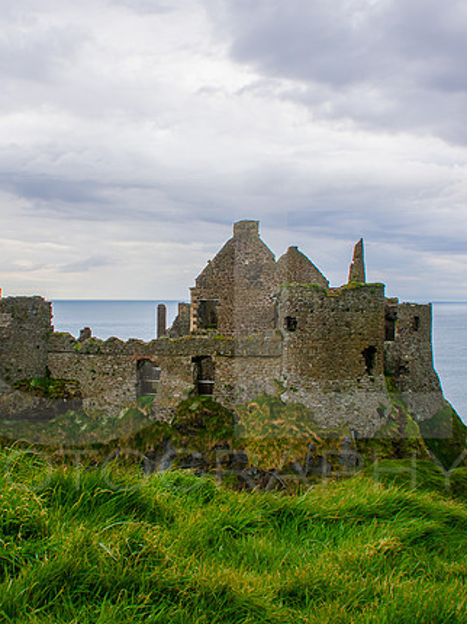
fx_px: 738
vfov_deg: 45.8
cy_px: 313
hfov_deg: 35.0
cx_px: 183
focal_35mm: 41
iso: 500
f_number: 18
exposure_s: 1/15
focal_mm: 18
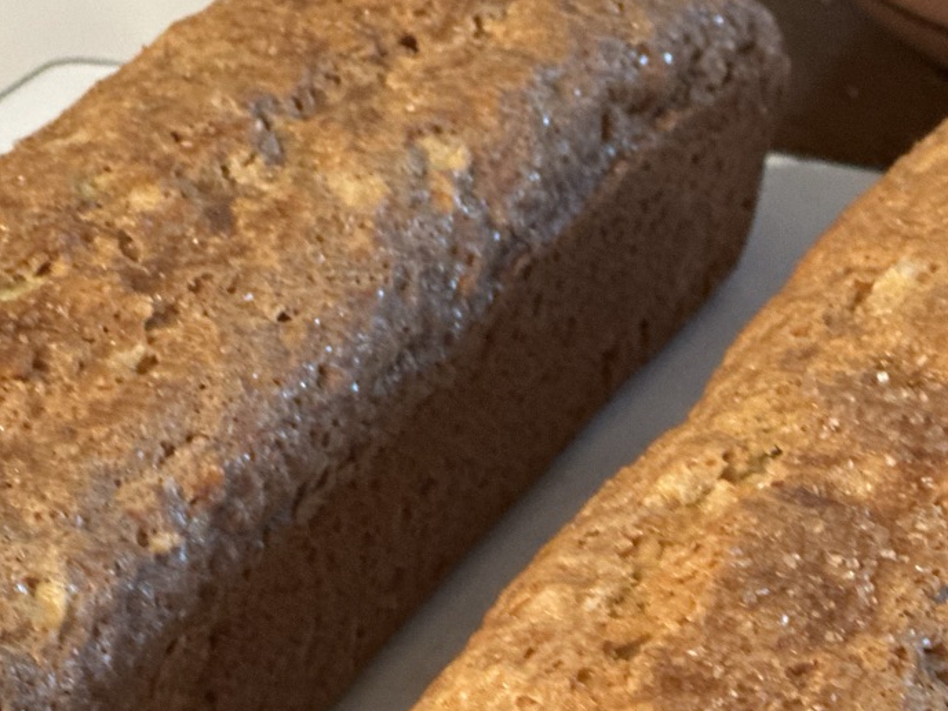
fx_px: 4902
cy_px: 671
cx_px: 412
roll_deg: +0.4
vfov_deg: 8.3
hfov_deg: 11.0
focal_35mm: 179
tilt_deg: -26.6
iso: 400
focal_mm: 9
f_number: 2.8
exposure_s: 1/20
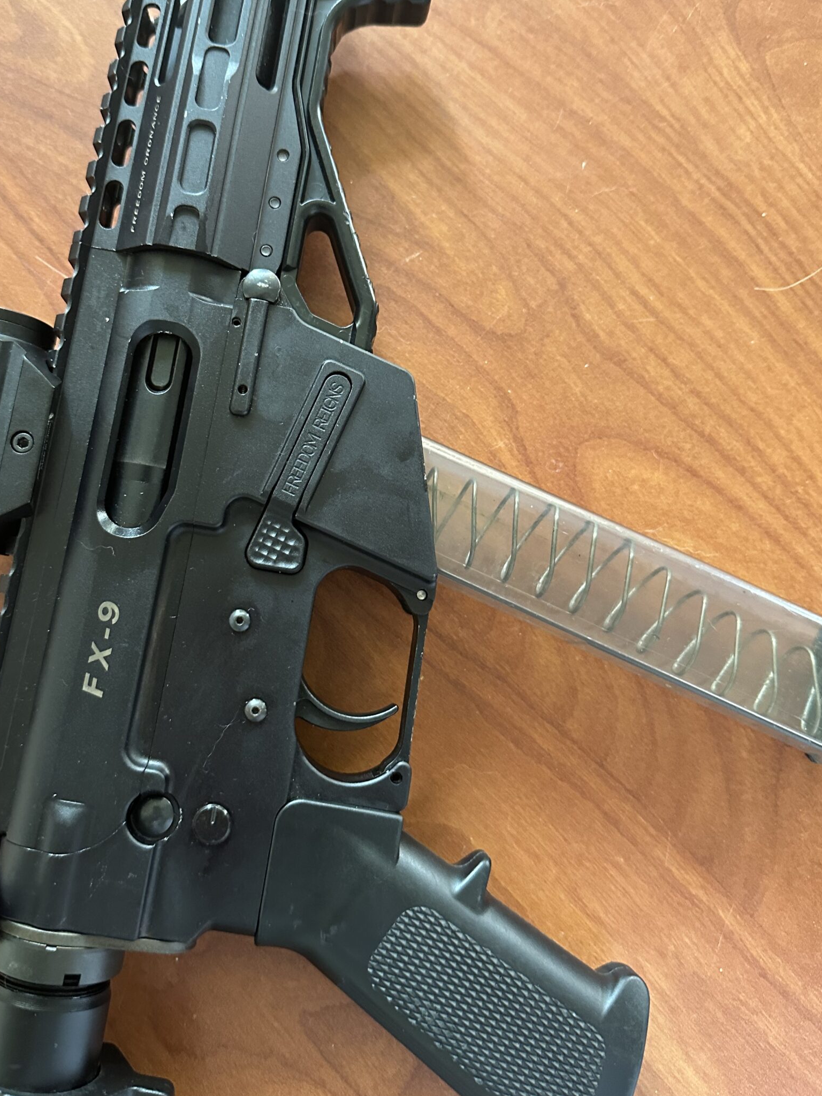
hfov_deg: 46.5
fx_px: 950
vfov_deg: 59.9
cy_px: 496
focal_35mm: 30
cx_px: 328
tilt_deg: -84.3
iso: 500
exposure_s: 1/60
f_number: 1.78
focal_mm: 6.86
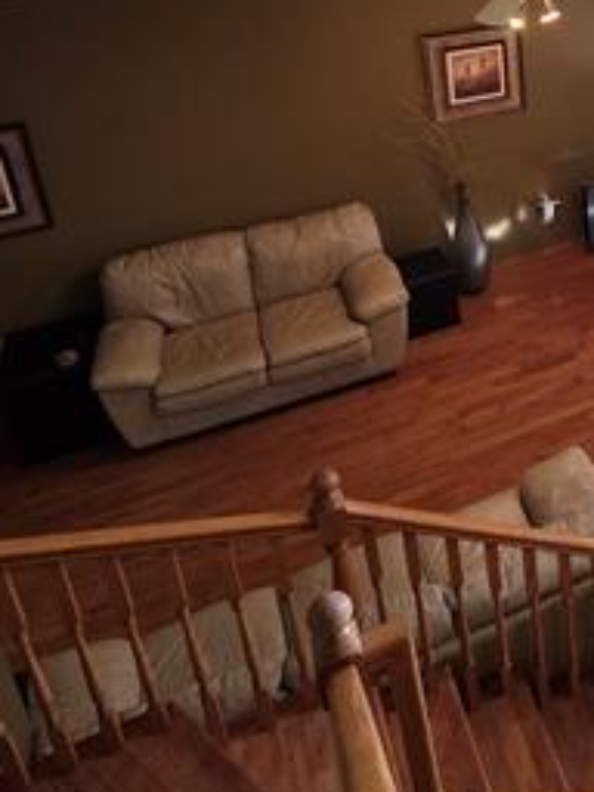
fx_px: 892
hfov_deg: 30.9
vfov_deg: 43.4
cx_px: 718
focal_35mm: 39
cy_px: 68
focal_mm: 2.2
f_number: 1.9
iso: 200
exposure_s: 1/120
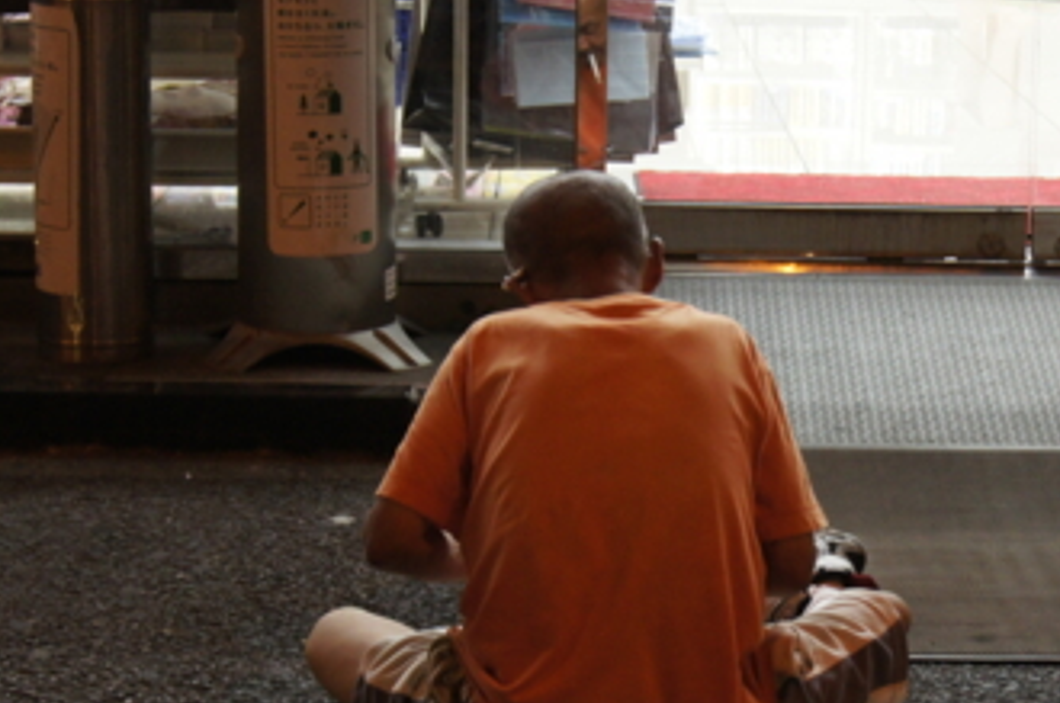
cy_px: 409
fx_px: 3614
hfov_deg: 16.6
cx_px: 755
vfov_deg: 11.1
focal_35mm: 123
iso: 1600
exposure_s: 1/40
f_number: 5.6
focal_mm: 45
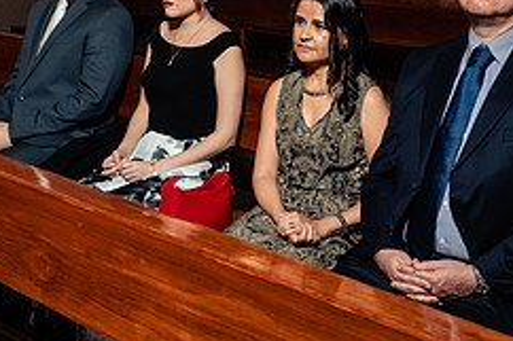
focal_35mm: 60
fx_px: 854
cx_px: 295
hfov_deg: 33.4
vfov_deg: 22.4
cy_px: 88
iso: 1250
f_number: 4
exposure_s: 1/160
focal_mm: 25
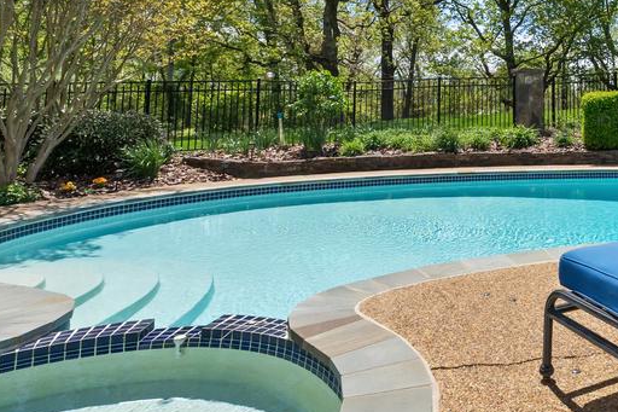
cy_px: 67
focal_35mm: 30
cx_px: 567
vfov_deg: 41.2
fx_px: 515
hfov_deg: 53.4
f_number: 8
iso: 800
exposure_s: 1/3200
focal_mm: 10
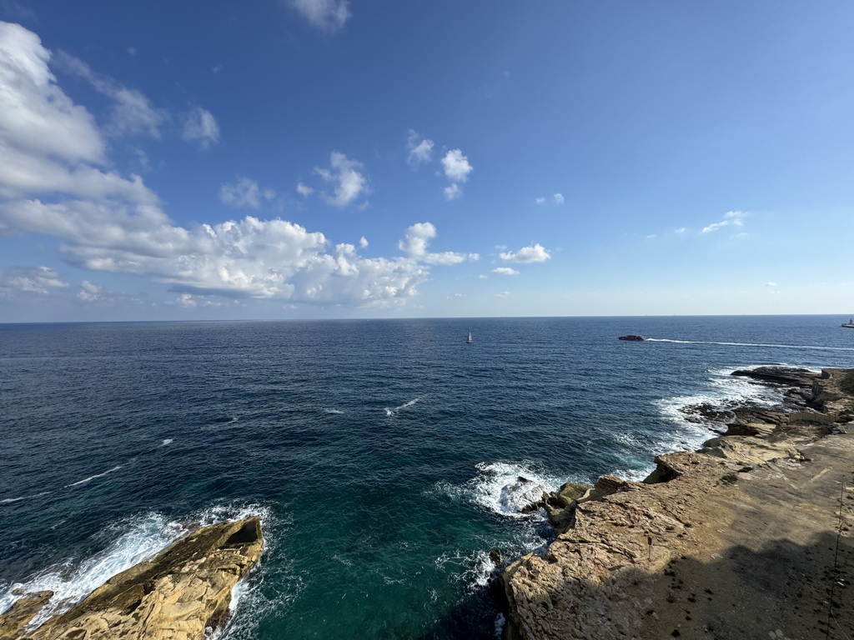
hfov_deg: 102.1
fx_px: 345
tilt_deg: -0.3
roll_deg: -0.5
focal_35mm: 14
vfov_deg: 85.7
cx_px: 427
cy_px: 320
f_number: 2.2
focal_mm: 2.22
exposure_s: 1/2874
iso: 50
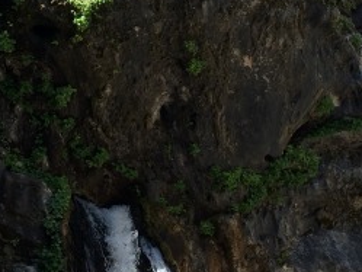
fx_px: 973
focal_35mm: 93
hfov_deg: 21.1
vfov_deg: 15.7
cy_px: 20
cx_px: 160
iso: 32
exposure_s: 1/641
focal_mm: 4.15
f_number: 2.2
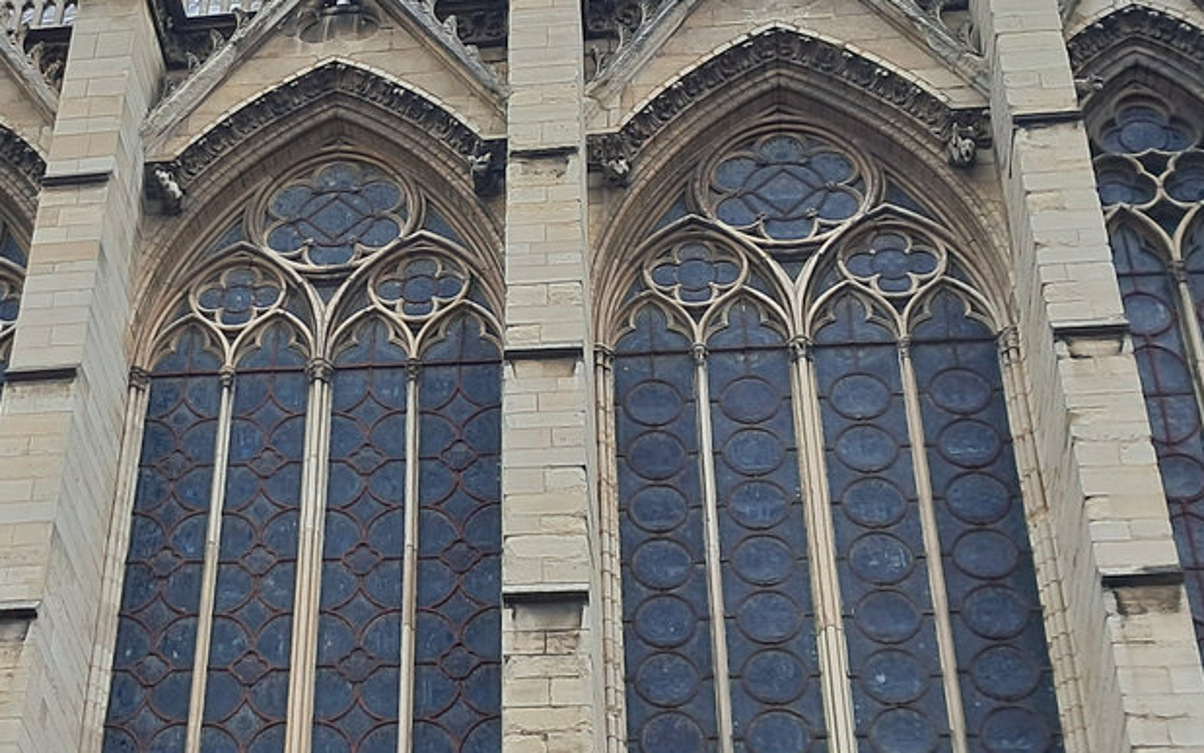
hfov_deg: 27.2
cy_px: 292
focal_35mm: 74
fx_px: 2428
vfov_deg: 17.6
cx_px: 216
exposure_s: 1/505
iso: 50
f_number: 1.8
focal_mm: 4
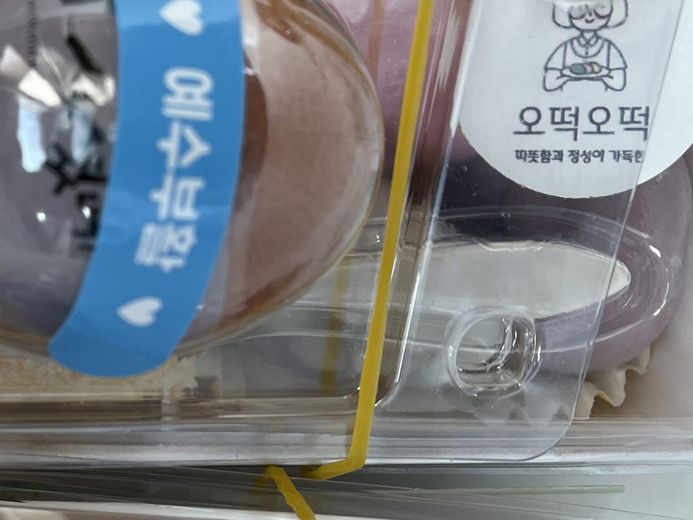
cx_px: -59
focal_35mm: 69
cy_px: 356
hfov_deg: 26.1
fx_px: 1381
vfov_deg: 21.2
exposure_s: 1/120
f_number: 1.6
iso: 50
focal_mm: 5.1
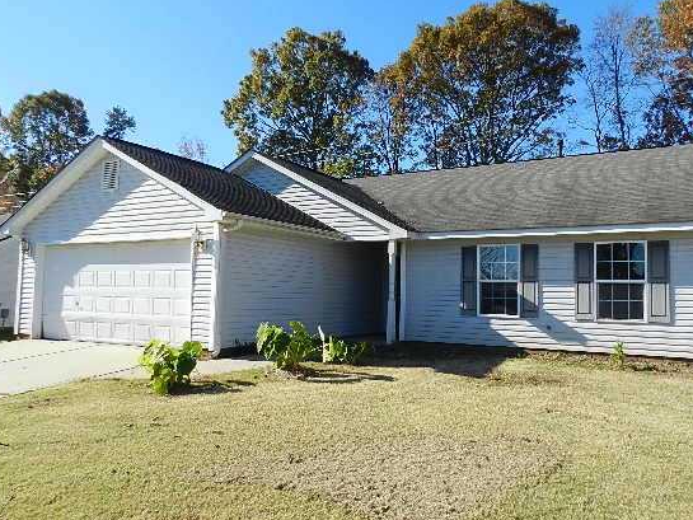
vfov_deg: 51.4
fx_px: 541
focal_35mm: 27
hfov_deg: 65.0
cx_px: 394
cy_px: 261
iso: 160
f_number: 4
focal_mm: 4
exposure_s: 1/800
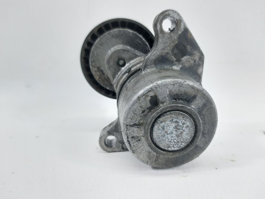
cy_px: 100
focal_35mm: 24
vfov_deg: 56.8
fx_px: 184
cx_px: 132
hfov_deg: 71.6
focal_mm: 5.23
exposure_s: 1/50
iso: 125
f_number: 1.8
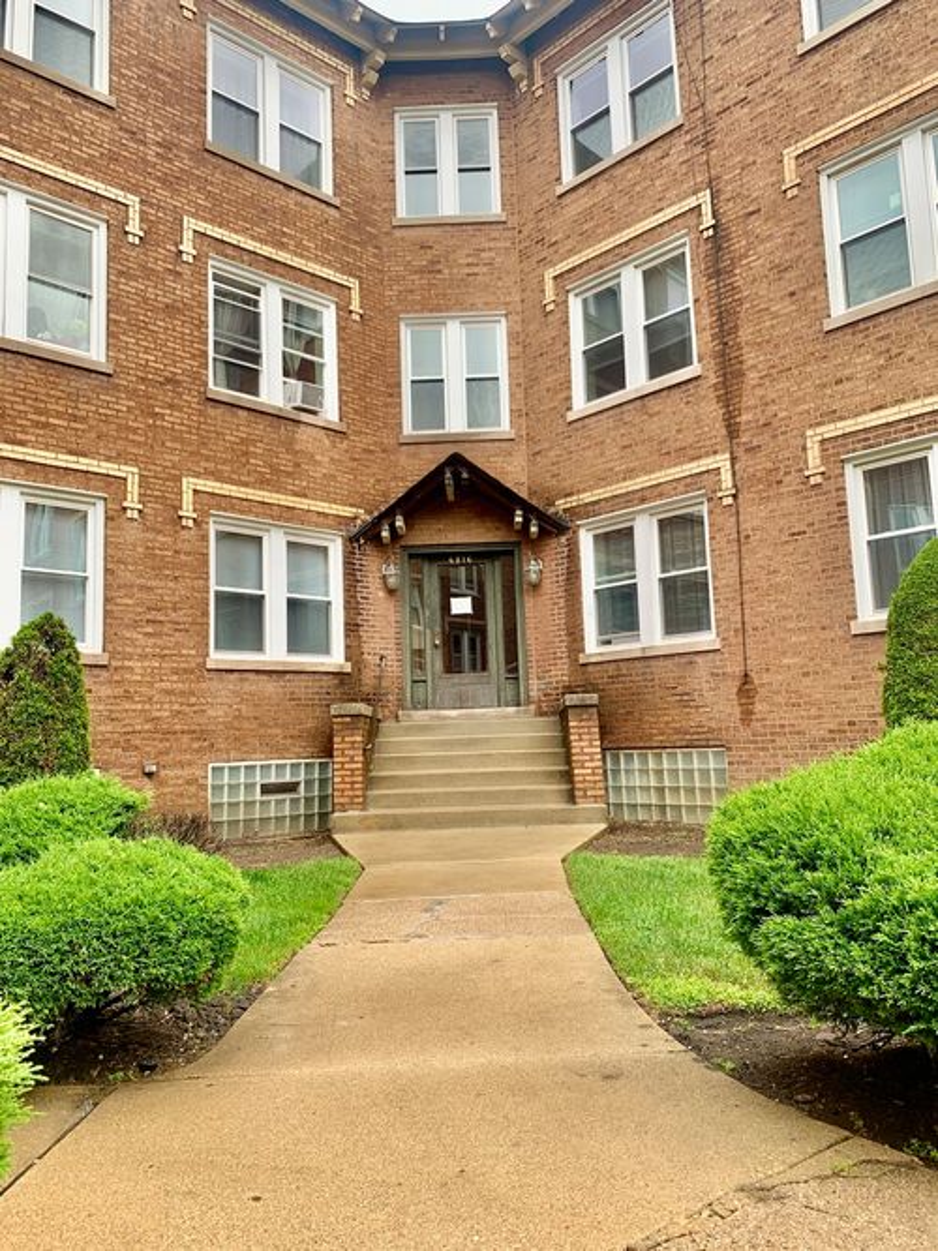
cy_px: 626
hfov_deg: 53.0
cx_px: 469
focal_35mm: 26
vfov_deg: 67.3
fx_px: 940
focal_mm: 4.25
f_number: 1.8
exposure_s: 1/355
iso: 25
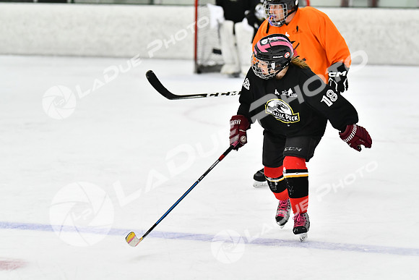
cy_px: 140
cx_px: 210
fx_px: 2095
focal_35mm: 180
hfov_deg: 11.4
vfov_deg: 7.6
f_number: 2.8
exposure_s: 1/1250
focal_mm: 120
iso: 5000
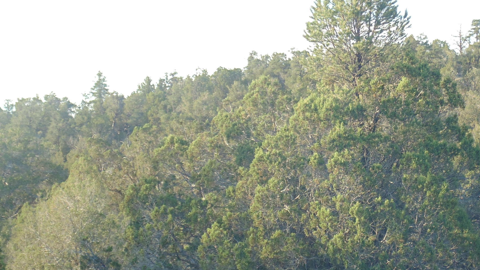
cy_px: 188
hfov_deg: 12.1
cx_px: 369
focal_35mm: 177
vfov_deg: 6.9
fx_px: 2253
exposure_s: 1/60
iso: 80
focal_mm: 17.5
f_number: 4.6
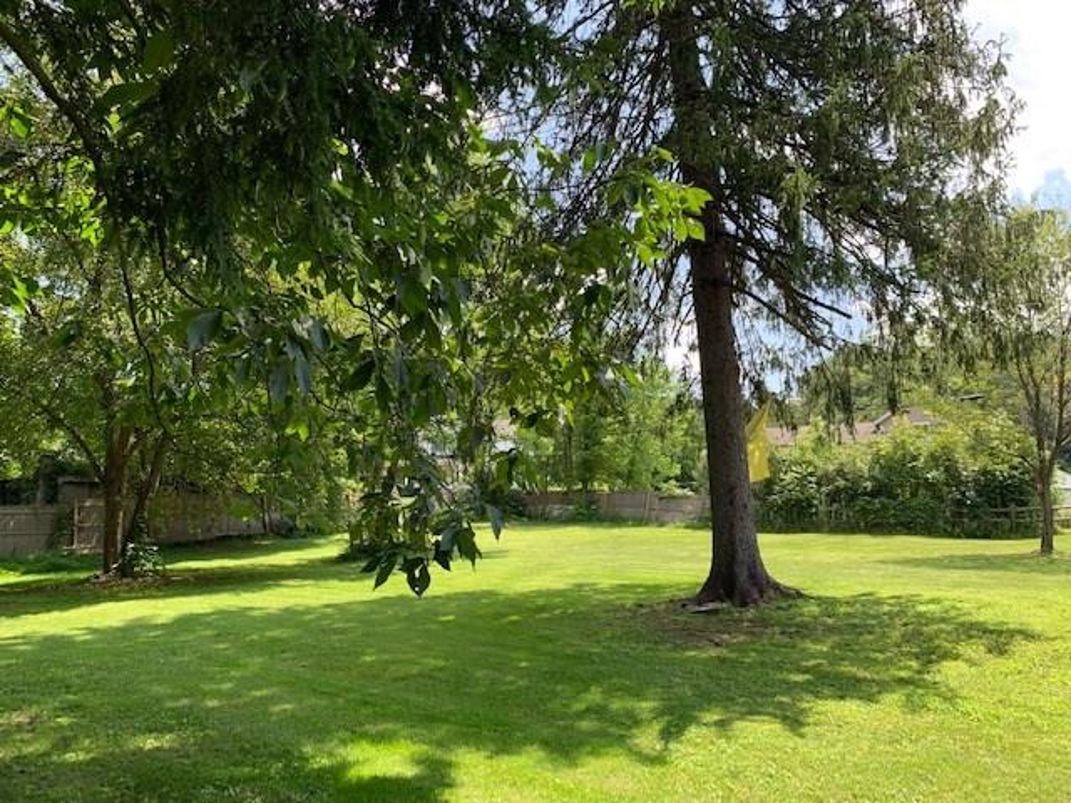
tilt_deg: +10.4
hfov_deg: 67.3
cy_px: 402
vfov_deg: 53.1
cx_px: 536
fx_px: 804
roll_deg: -1.4
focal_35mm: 26
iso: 25
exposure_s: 1/431
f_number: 1.8
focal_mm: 4.25
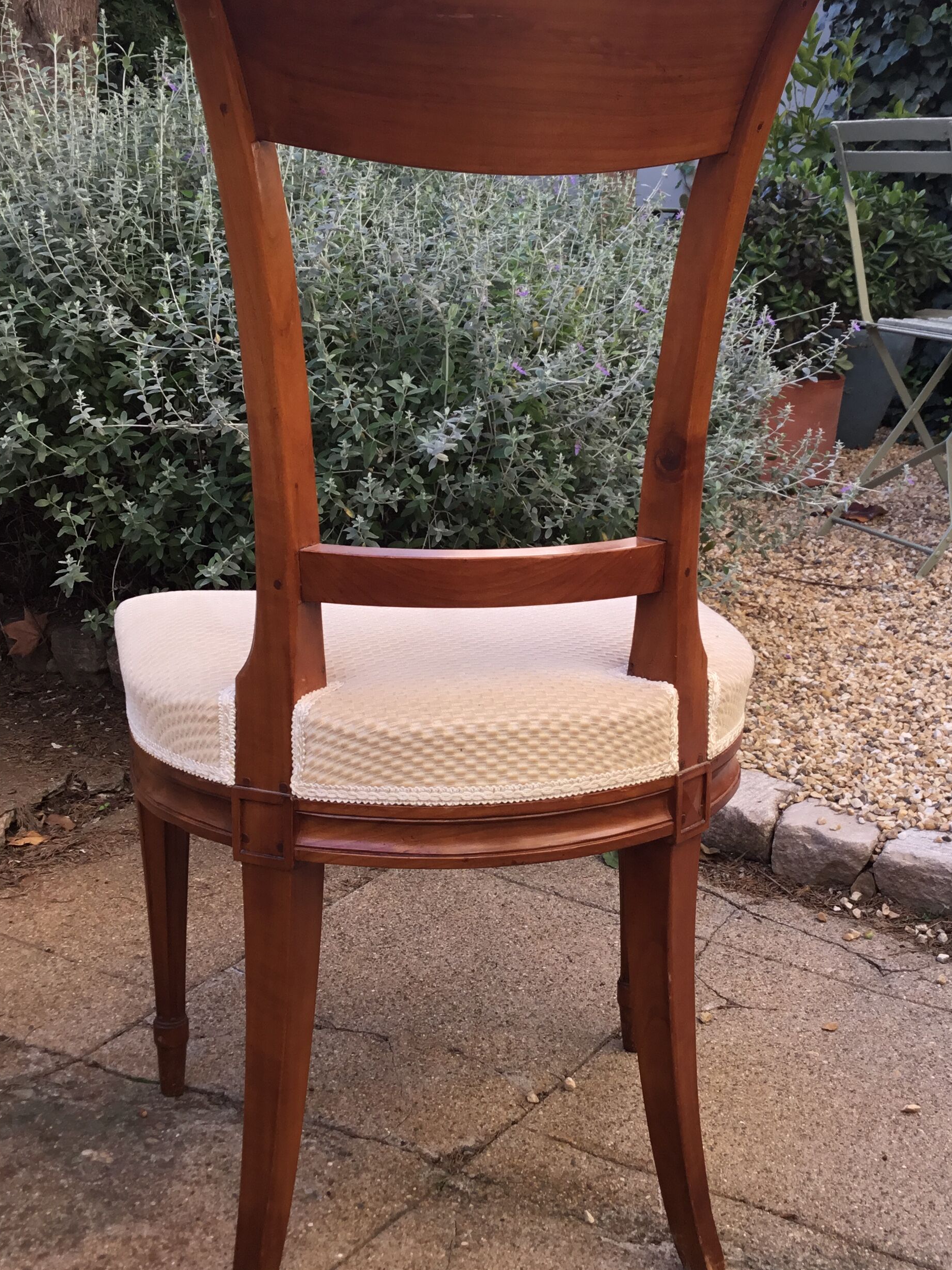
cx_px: 507
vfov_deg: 45.8
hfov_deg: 35.1
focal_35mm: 41
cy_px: 618
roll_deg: -2.2
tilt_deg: -12.6
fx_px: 1503
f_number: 2.4
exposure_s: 1/123
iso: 25
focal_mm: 3.3
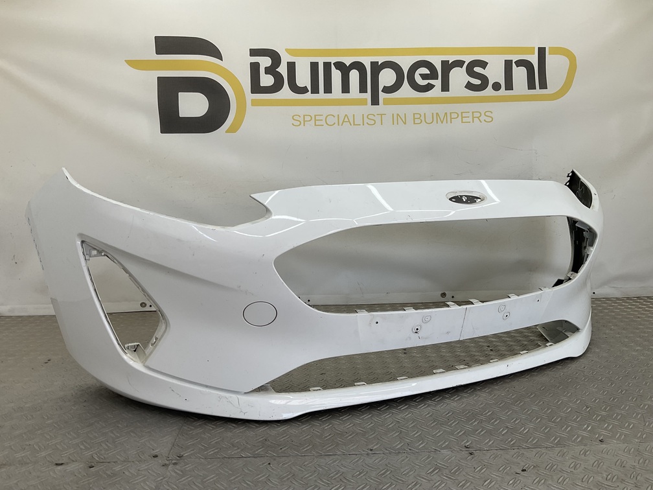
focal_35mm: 29
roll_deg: -0.1
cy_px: 245
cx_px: 326
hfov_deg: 61.7
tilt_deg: -7.5
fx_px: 547
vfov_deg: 48.2
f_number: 1.8
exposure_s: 1/270
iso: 16
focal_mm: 3
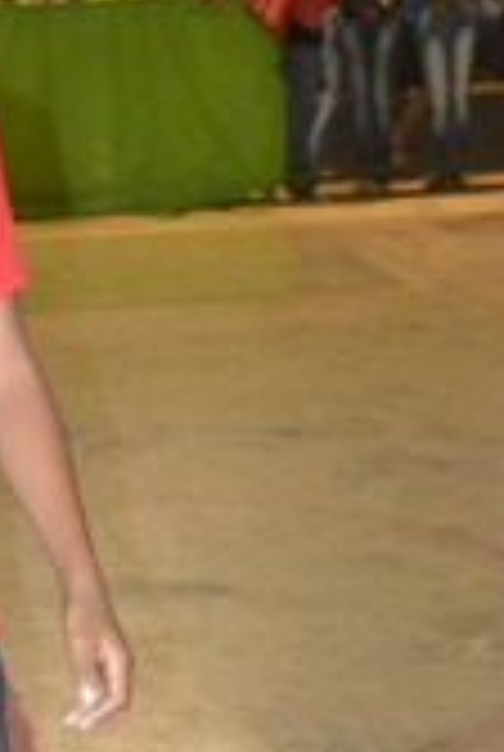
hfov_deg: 9.5
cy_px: 673
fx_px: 2969
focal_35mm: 142
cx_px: -180
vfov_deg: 14.3
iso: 2500
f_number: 4.2
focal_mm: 32
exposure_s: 1/60
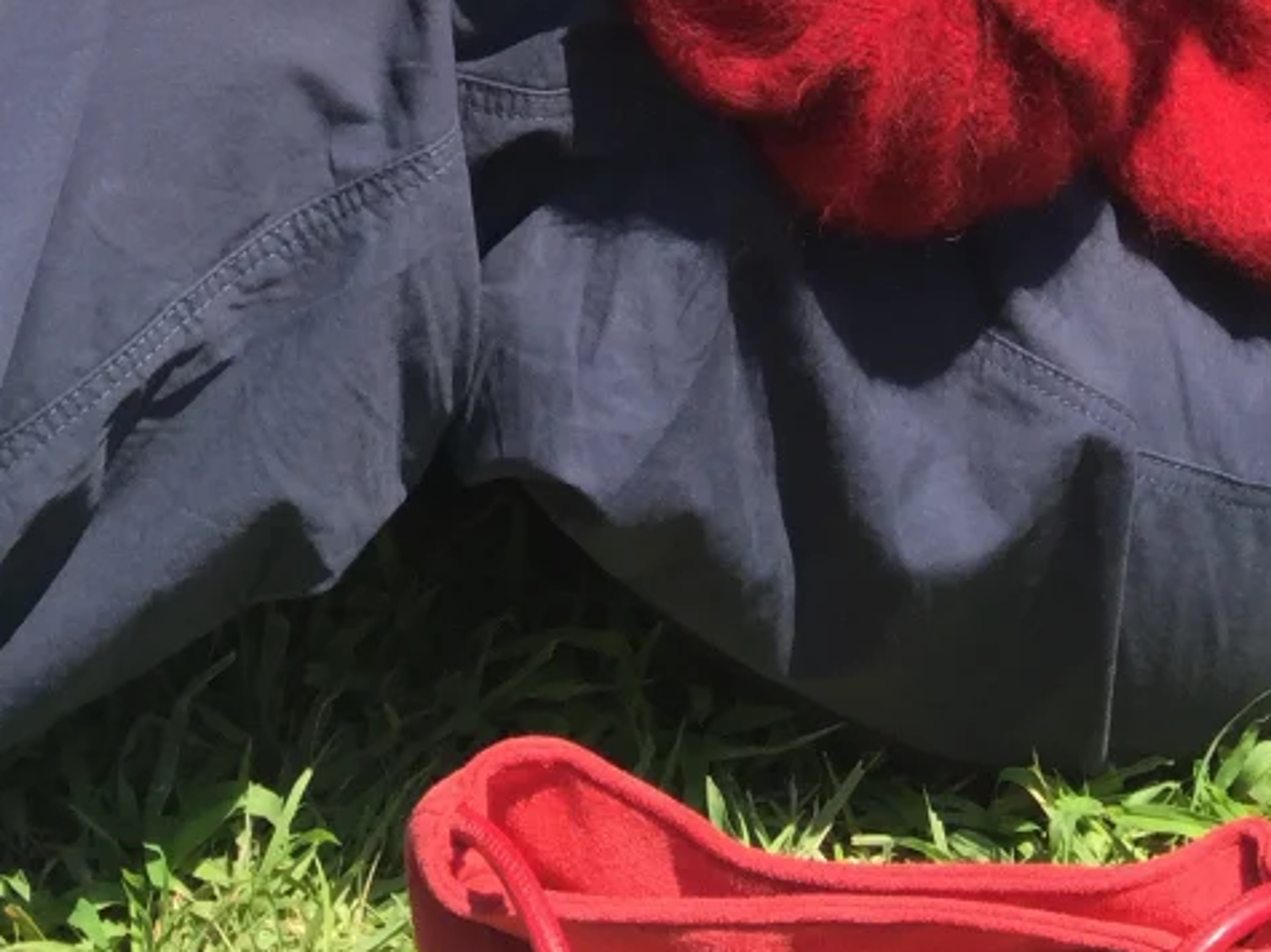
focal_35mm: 88
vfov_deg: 14.3
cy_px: -896
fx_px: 3230
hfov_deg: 22.2
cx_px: 452
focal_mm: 4.15
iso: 32
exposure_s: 1/1014
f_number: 2.2
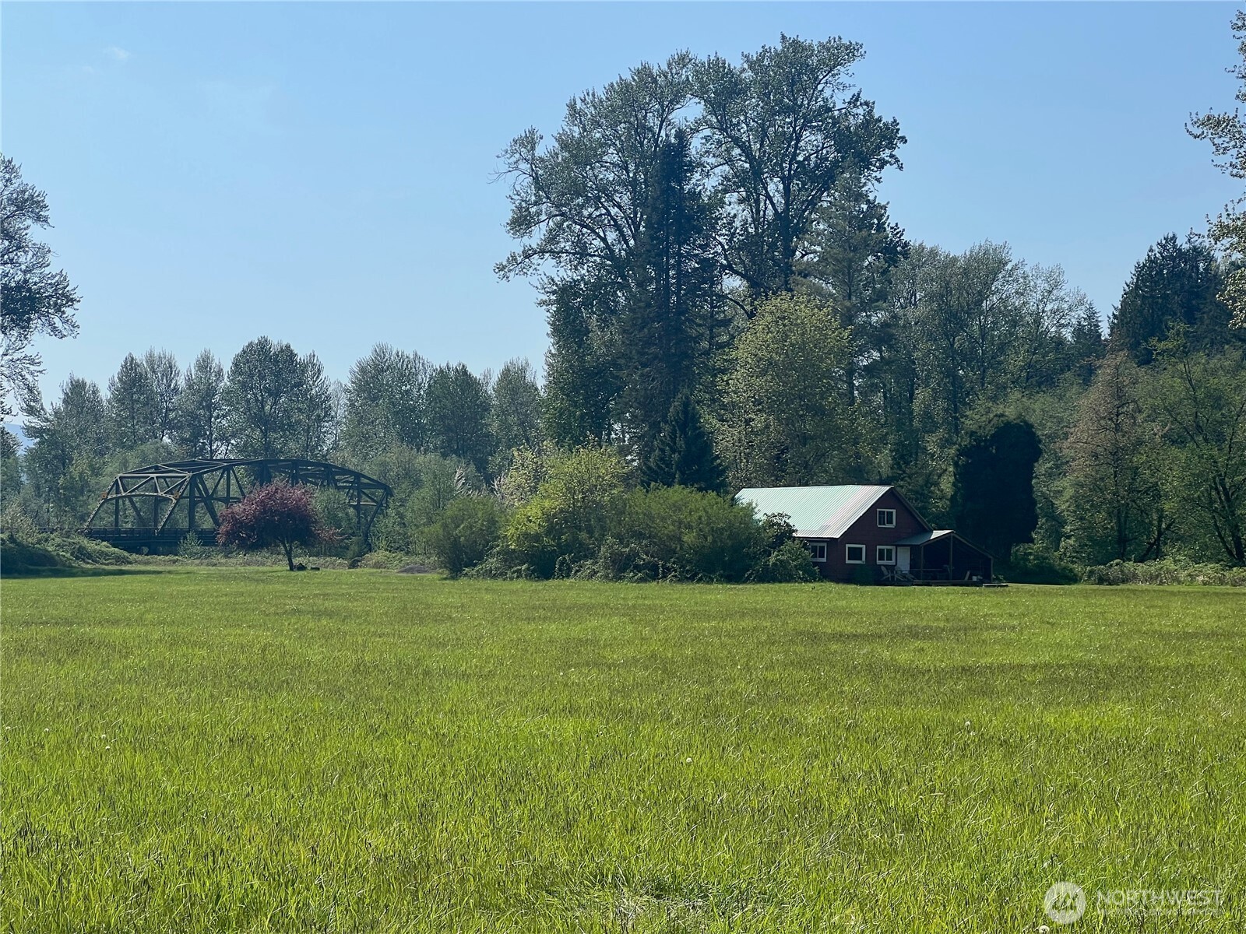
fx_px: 2772
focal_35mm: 77
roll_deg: -0.7
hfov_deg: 25.3
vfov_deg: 19.1
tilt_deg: +1.5
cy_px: 467
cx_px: 623
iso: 32
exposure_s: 1/1033
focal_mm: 9
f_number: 2.8
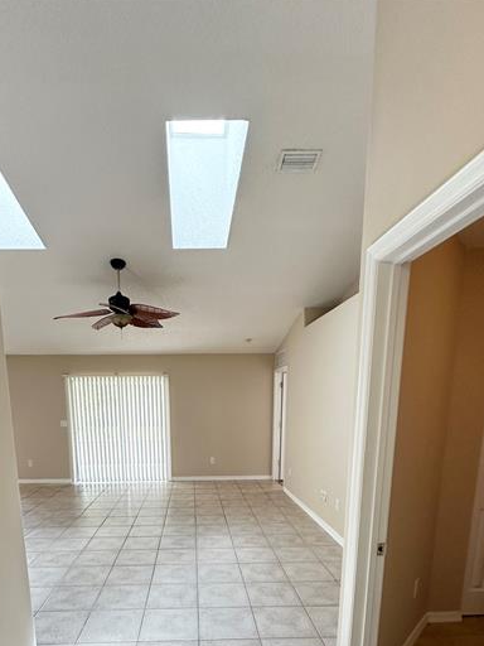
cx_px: 202
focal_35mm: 21
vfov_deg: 73.9
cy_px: 477
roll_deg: +0.3
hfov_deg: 63.1
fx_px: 391
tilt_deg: -10.9
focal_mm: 2.22
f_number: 2.2
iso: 100
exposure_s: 1/120
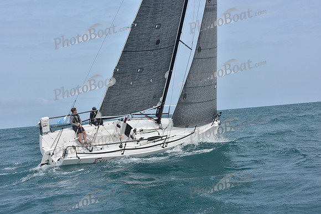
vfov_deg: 19.5
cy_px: 107
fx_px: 624
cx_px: 160
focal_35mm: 70
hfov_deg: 28.8
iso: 250
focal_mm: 70
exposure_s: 1/800
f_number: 10
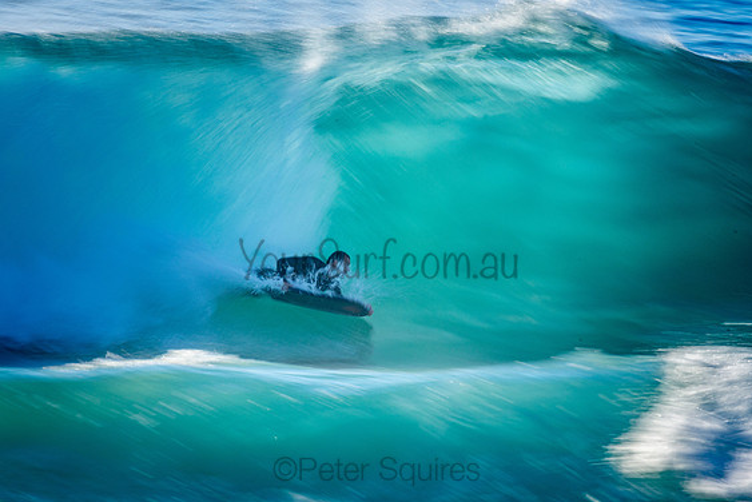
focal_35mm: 772
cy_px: 248
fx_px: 16134
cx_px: 377
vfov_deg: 1.8
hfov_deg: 2.7
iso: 100
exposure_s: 1/25
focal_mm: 500
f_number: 22
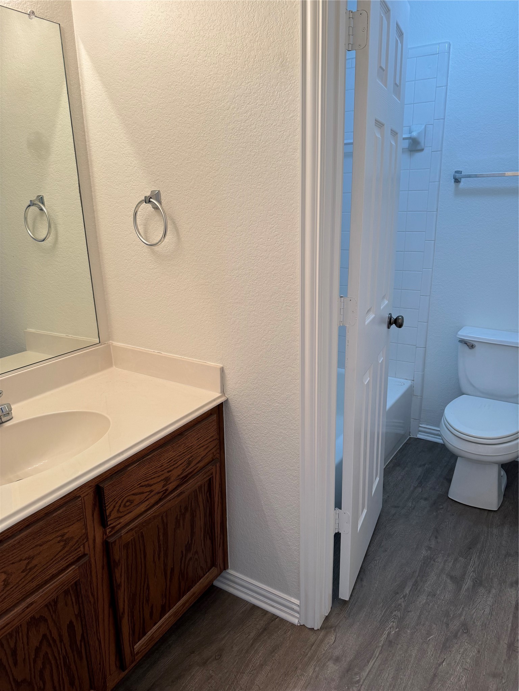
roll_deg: +1.1
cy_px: 346
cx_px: 260
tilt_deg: -16.7
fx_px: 480
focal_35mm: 24
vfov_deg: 71.6
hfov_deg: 56.8
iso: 100
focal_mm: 6.86
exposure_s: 1/120
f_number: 1.78
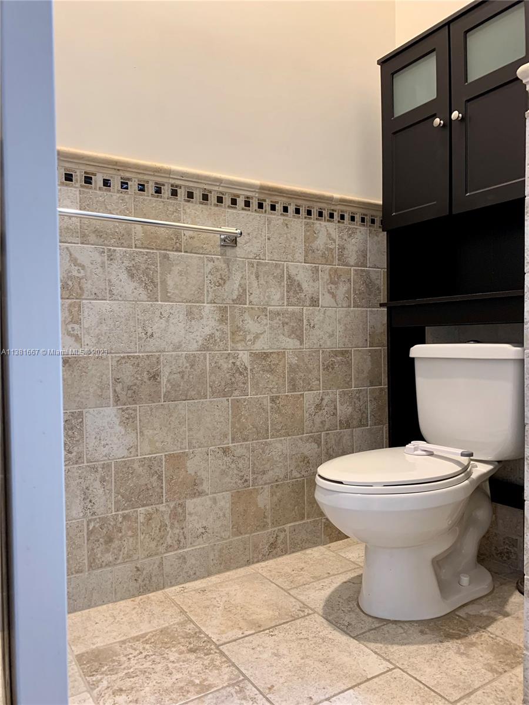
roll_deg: +1.8
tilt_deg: -1.1
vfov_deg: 67.3
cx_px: 264
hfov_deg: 53.1
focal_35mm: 26
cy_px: 352
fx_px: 530
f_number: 1.8
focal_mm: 4.25
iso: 160
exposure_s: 1/60
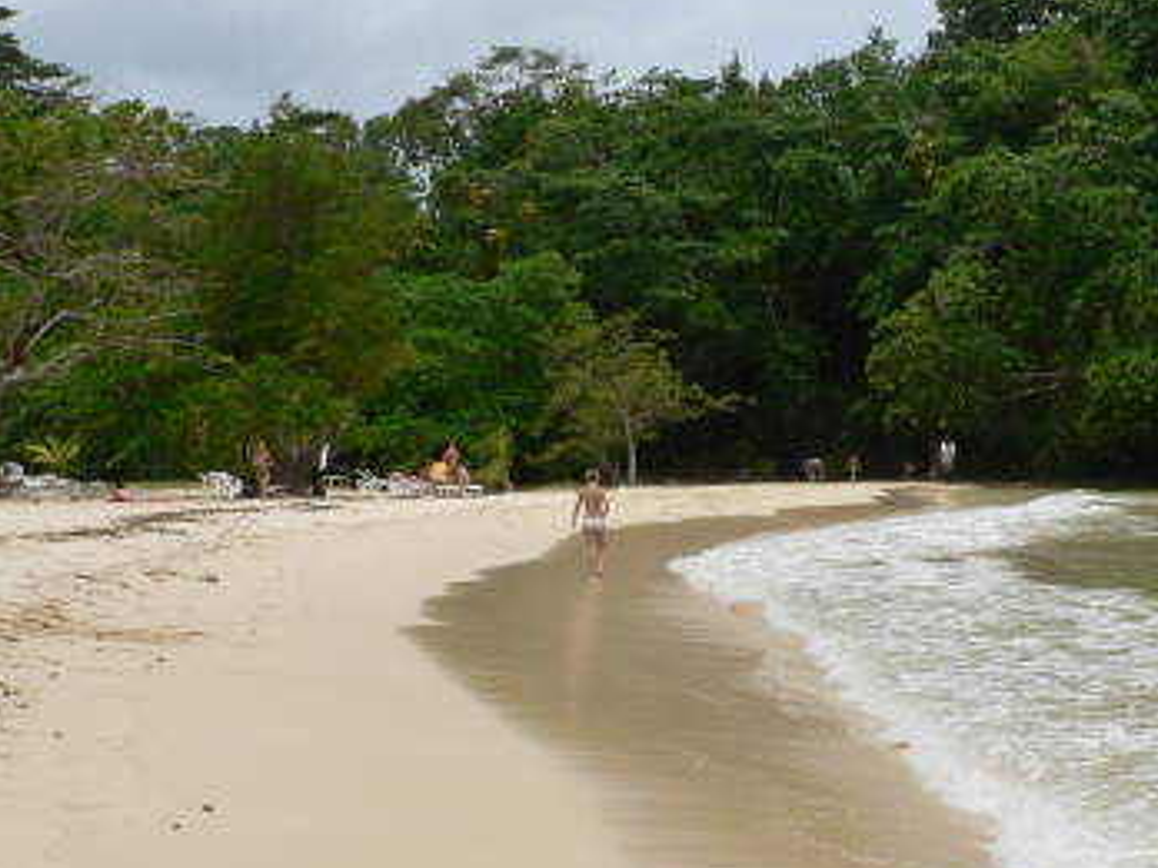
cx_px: 933
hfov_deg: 32.8
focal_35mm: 57
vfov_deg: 25.6
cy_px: 530
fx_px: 1907
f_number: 5.6
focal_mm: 6
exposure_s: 1/400
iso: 64
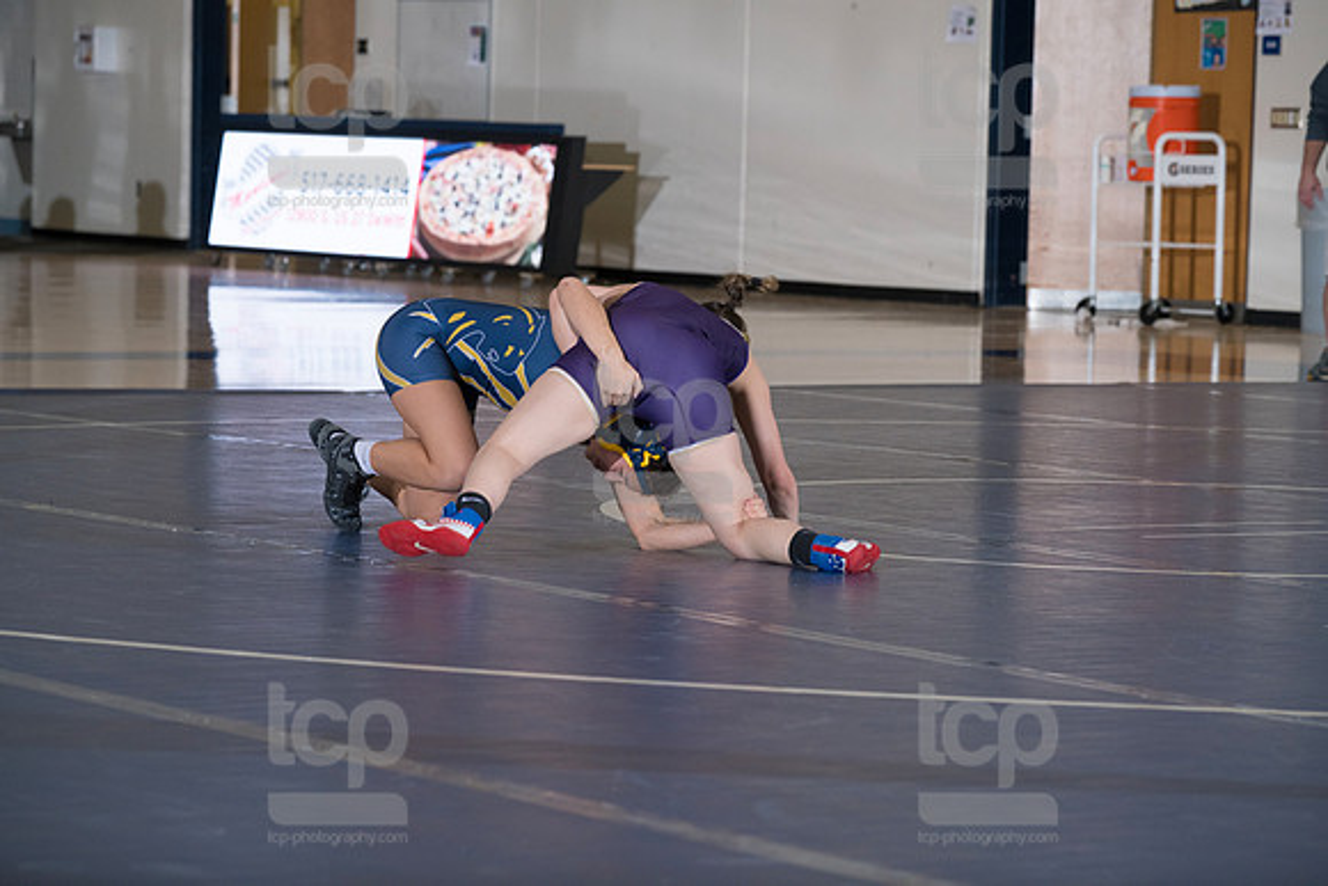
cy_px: 443
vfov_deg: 9.5
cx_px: 664
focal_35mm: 145
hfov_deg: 14.2
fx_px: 5350
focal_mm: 145
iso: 1250
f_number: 5.6
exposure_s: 1/250
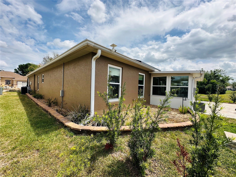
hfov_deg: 102.1
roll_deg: -2.5
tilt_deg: -0.5
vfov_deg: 85.7
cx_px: 118
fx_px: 95
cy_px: 88
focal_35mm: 14
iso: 50
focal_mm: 2.22
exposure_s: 1/2304
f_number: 2.2
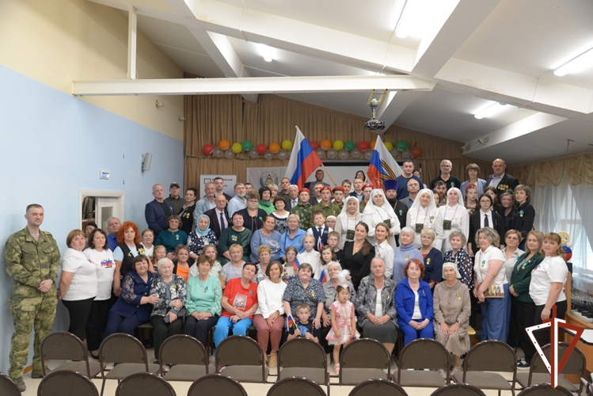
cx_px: 296
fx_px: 511
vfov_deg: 42.4
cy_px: 198
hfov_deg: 60.3
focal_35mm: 31
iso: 2500
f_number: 4.5
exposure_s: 1/200
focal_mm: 31
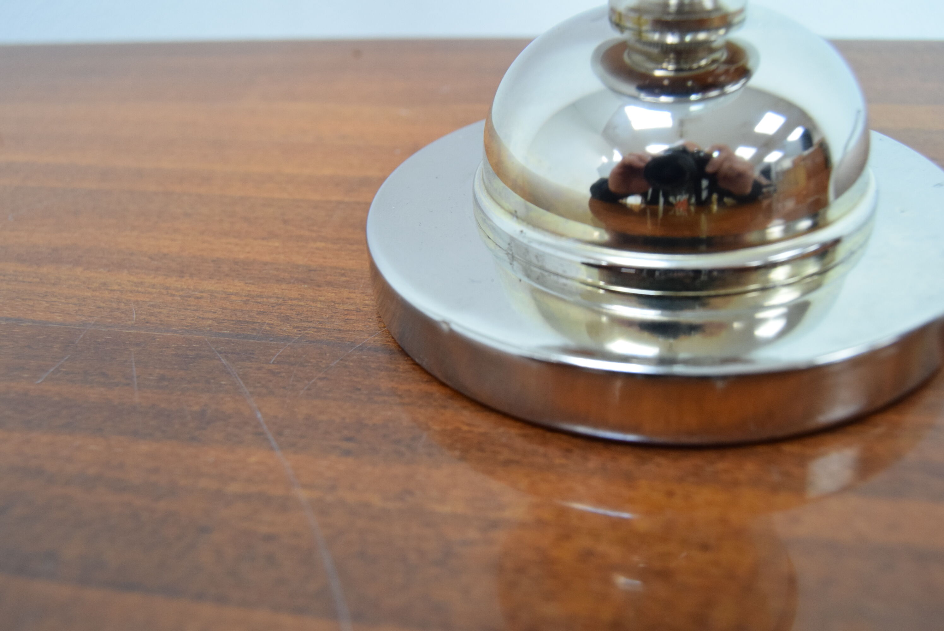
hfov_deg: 53.1
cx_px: 472
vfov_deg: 36.9
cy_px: 316
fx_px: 945
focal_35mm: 36
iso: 1600
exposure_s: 1/125
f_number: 5.6
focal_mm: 24
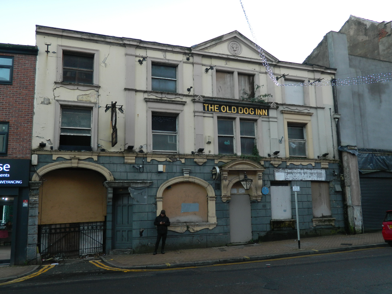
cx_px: 196
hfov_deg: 58.4
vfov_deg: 45.4
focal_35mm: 31
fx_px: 351
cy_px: 147
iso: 80
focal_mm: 5.6
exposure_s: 1/40
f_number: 3.2
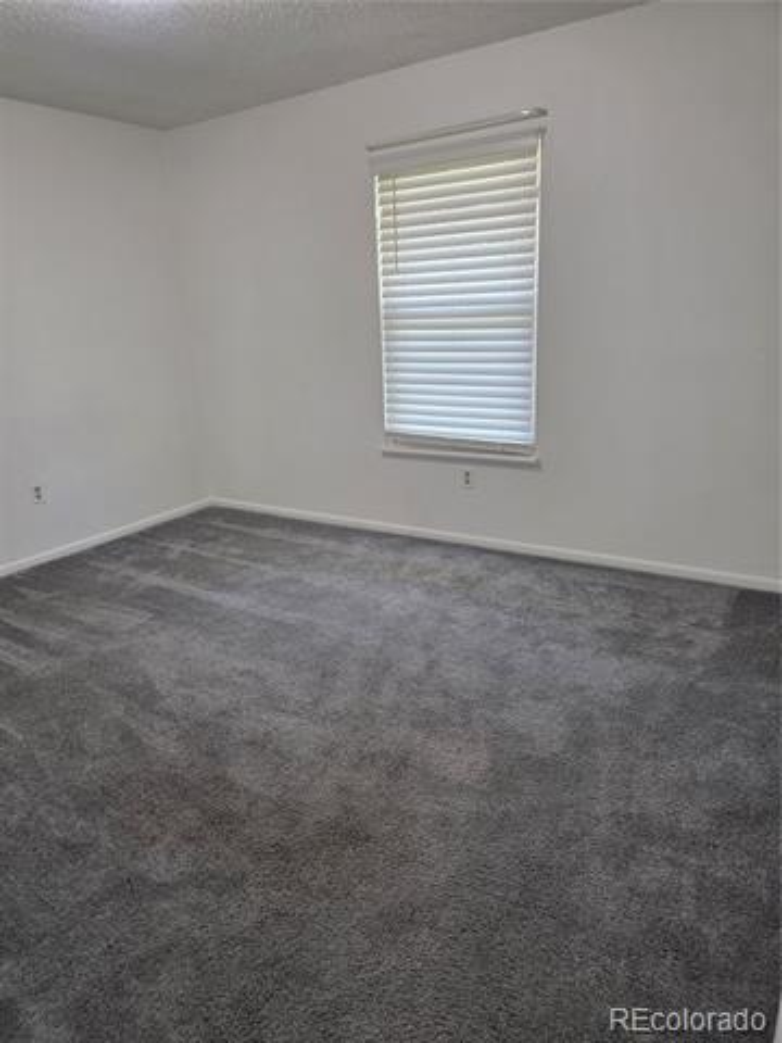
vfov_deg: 73.9
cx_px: 391
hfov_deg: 58.9
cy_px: 522
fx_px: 693
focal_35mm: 23
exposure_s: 1/120
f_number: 1.7
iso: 200
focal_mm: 6.3
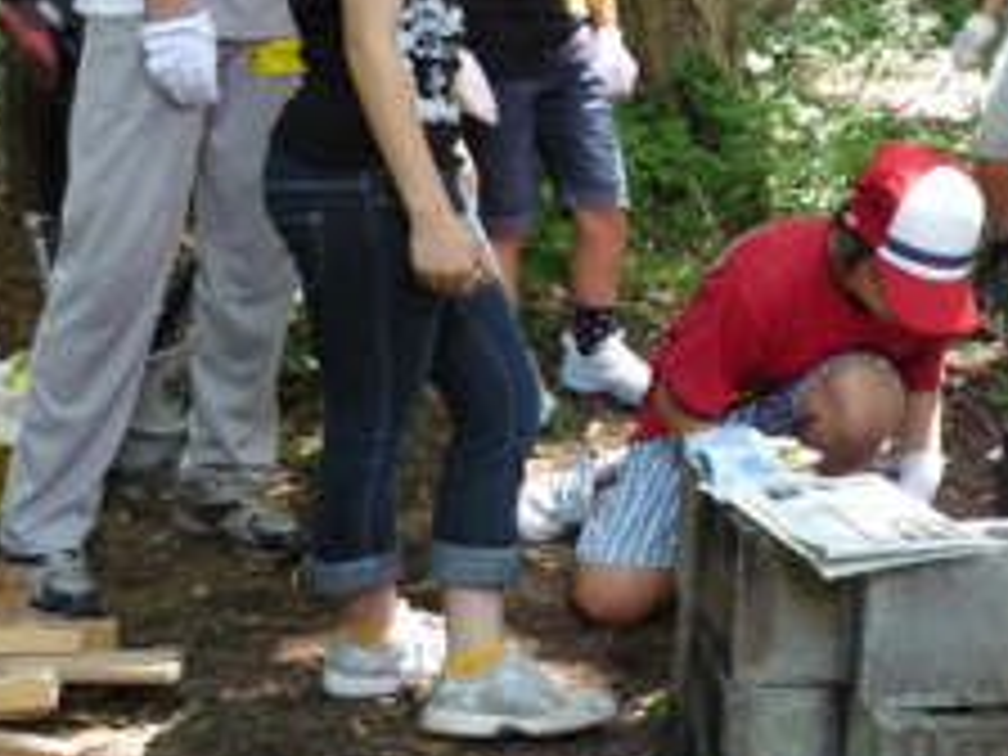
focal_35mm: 82
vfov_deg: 17.9
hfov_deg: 23.4
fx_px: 2388
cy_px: 202
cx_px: 828
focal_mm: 6
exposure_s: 1/100
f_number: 2.9
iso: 400
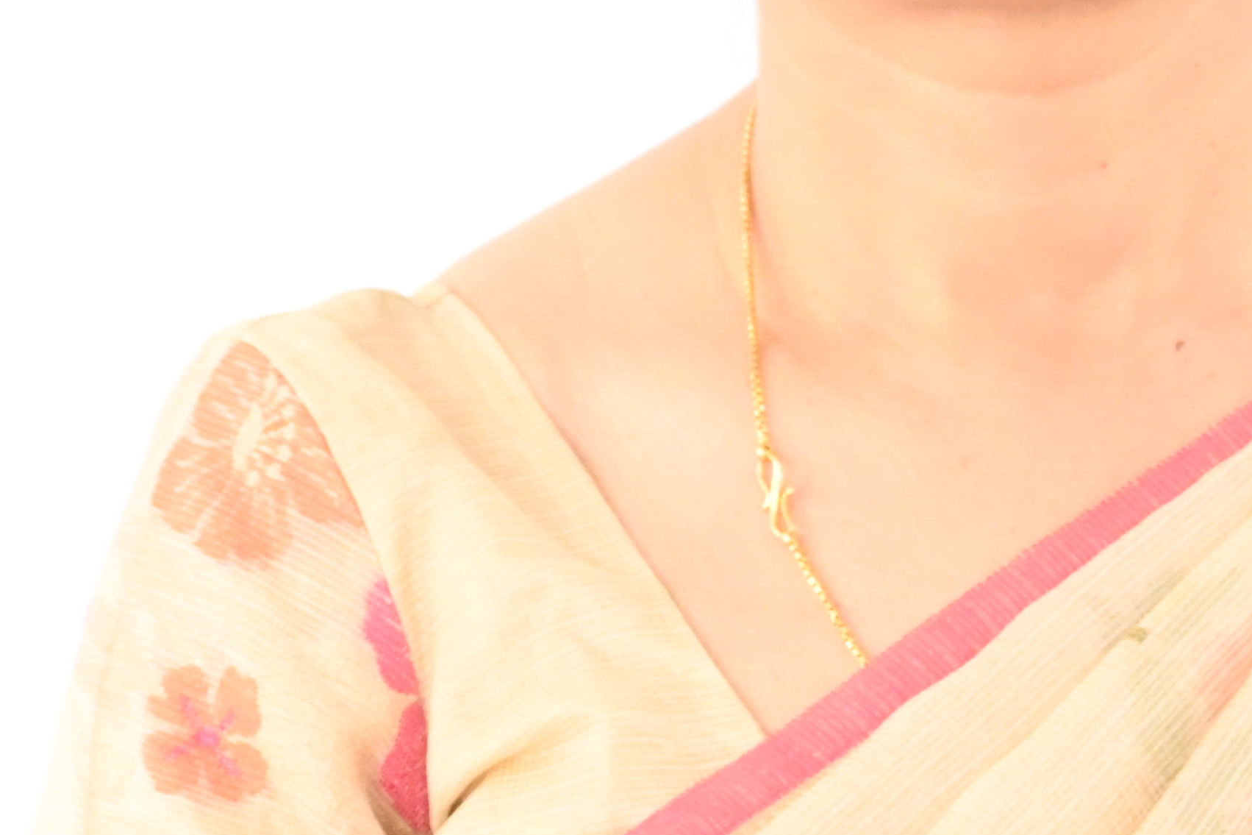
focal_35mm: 206
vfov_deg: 6.7
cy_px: 63
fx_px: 7163
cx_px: 1054
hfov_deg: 10.0
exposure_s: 1/60
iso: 7200
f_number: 5.6
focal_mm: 42
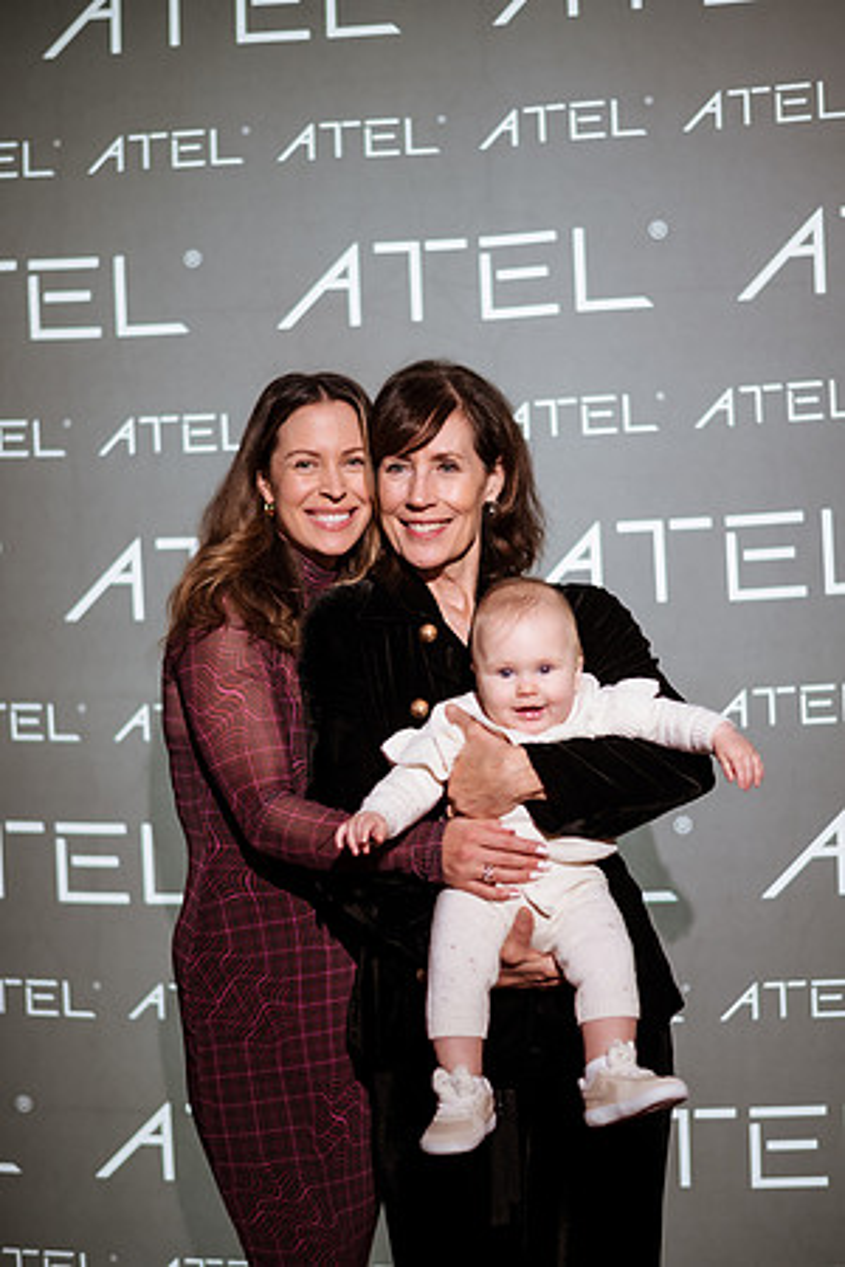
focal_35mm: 58
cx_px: 422
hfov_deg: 23.4
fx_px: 2042
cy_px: 634
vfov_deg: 34.5
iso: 1250
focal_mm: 58
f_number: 1.4
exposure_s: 1/1600
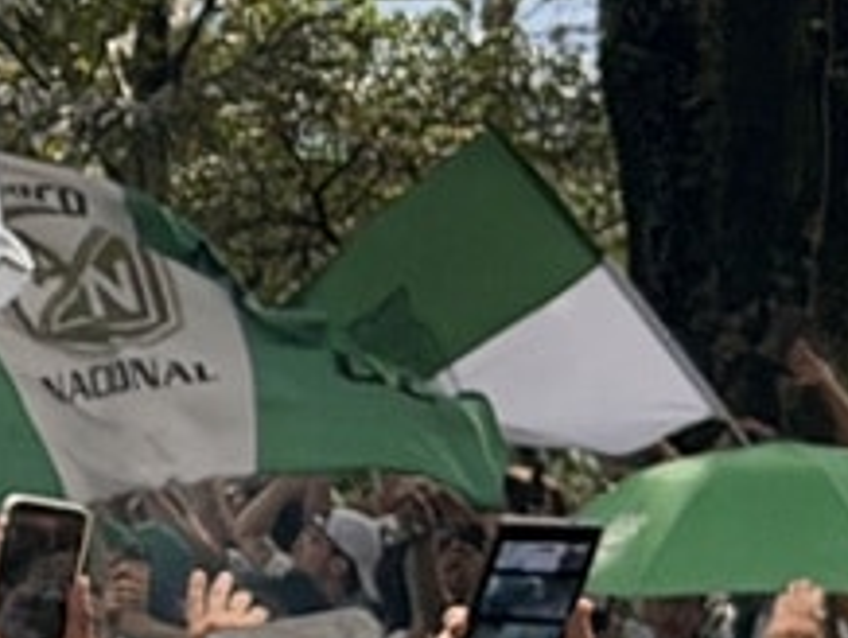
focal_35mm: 264
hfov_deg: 7.1
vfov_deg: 5.6
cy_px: 486
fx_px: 6474
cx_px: -1136
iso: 80
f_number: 1.78
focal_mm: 6.76
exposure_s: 1/1353
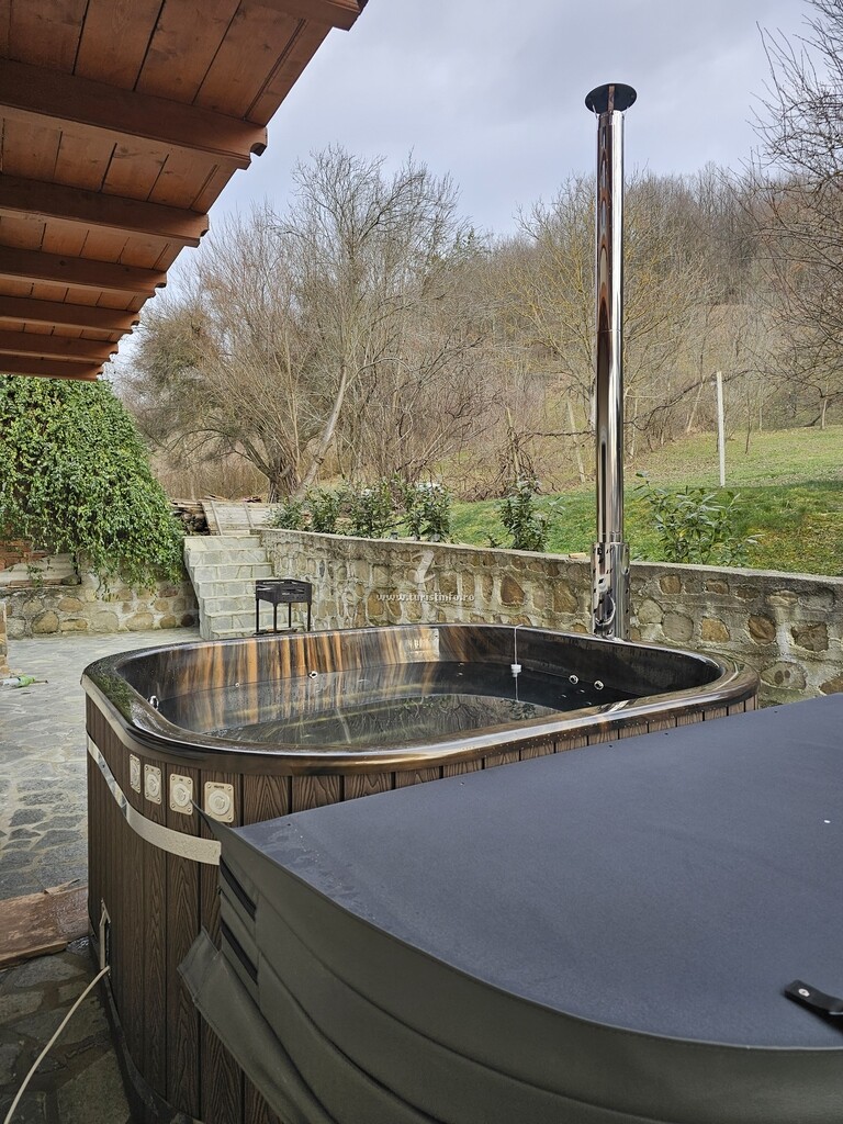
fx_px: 747
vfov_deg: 73.9
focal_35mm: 23
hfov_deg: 58.9
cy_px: 562
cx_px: 422
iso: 16
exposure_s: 1/180
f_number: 1.7
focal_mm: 6.3
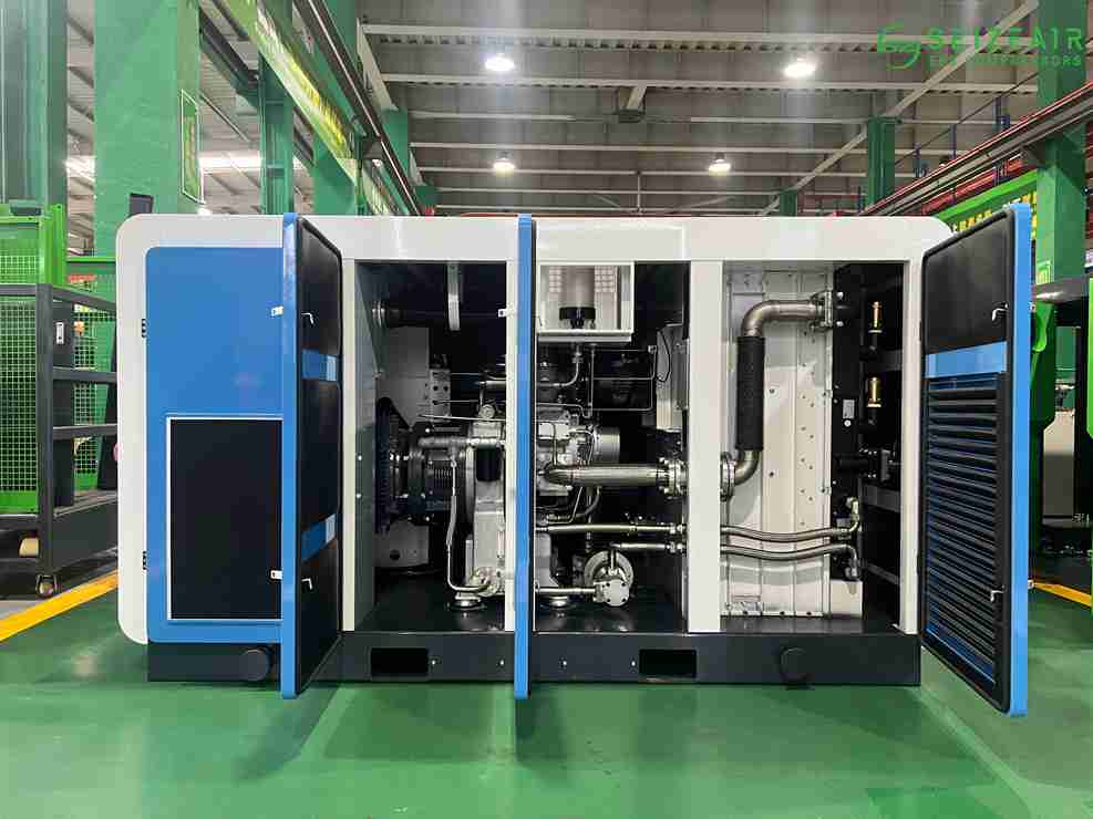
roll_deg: -0.2
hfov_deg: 67.3
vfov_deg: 53.1
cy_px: 410
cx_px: 546
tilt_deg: -0.3
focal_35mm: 26
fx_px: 821
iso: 200
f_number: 1.5
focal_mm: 5.7
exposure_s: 1/50
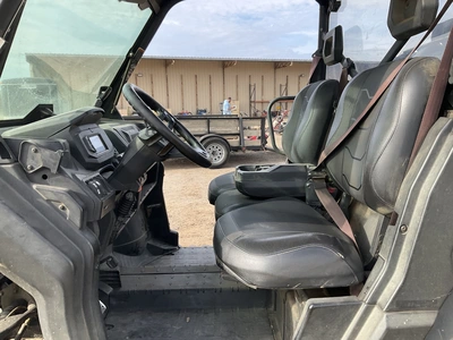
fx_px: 380
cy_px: 170
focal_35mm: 29
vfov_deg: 48.2
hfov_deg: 61.7
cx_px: 226
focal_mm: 3
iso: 25
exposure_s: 1/419
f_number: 1.8
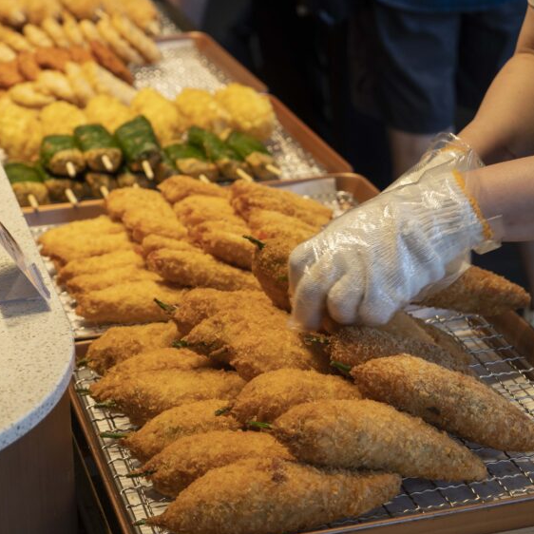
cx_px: 252
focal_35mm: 93
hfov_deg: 18.7
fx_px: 1623
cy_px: 229
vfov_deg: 18.7
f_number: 5.6
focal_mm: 60
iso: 640
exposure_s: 1/160
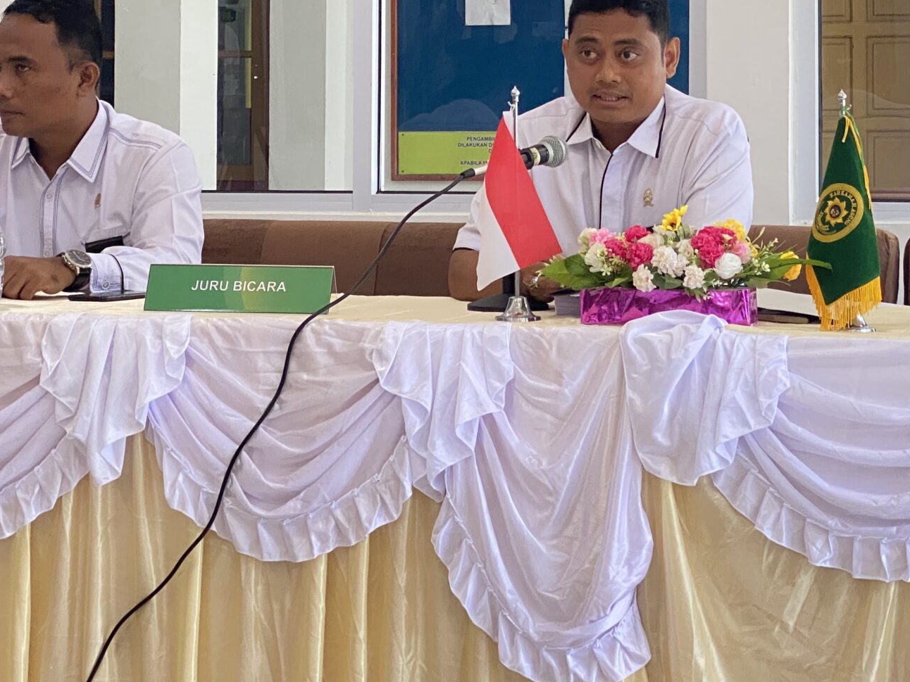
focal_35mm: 103
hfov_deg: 19.0
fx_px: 2708
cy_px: 64
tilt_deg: +1.3
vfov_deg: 14.2
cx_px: 589
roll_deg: +0.3
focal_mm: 6
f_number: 2
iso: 125
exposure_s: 1/100
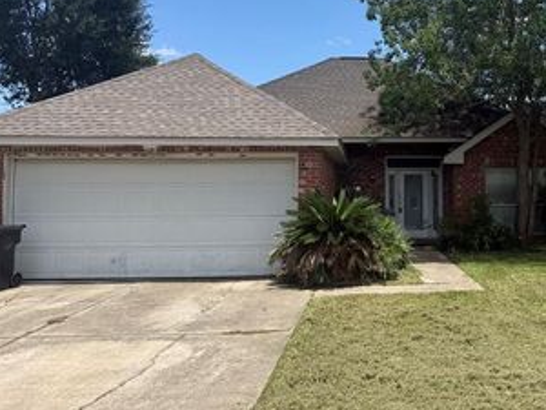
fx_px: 631
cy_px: 158
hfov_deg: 44.9
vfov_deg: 35.8
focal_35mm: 40
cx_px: 420
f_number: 1.78
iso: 80
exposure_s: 1/4167
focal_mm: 6.76
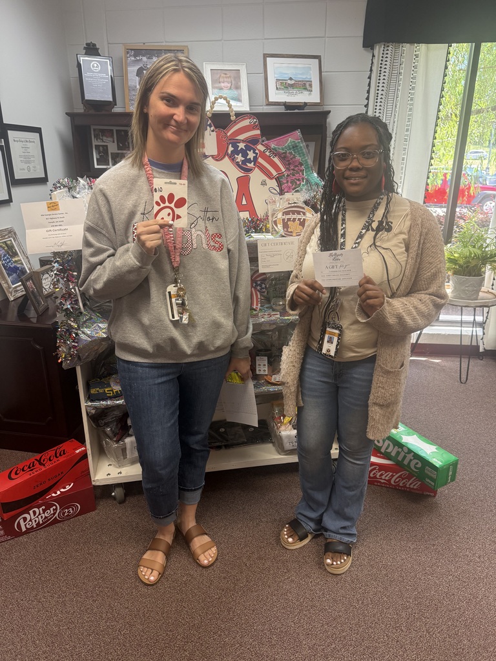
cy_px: 330
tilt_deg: -20.0
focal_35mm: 24
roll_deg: +0.1
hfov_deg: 56.8
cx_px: 248
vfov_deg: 71.6
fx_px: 459
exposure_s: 1/120
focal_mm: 6.76
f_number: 1.78
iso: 200
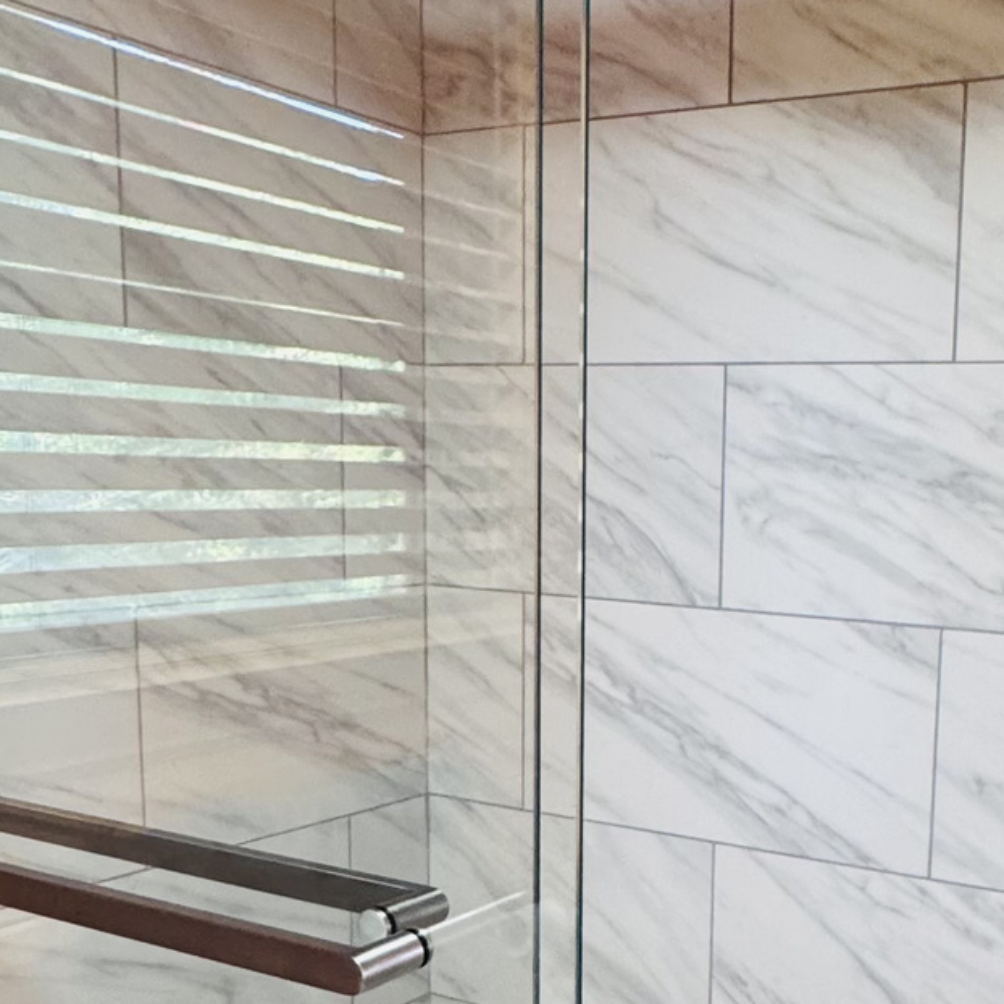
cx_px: 815
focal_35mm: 43
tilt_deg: -9.4
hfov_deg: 37.6
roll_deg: -1.5
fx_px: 1411
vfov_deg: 38.6
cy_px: 686
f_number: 2.2
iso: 250
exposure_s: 1/60
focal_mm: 2.22
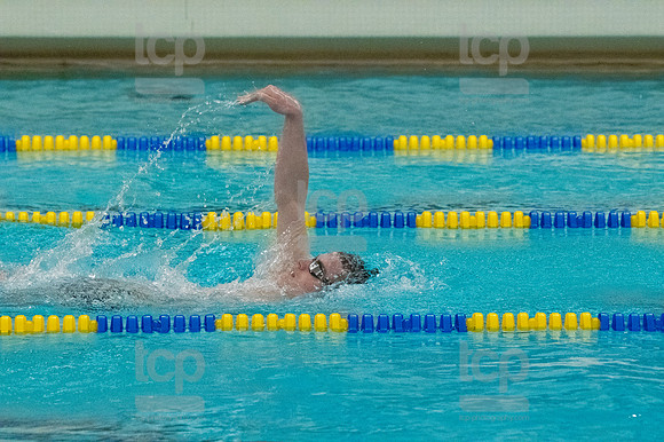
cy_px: 221
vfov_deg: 5.2
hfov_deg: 7.9
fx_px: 4830
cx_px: 332
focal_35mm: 262
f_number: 5
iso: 10000
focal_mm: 175
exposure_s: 1/1250
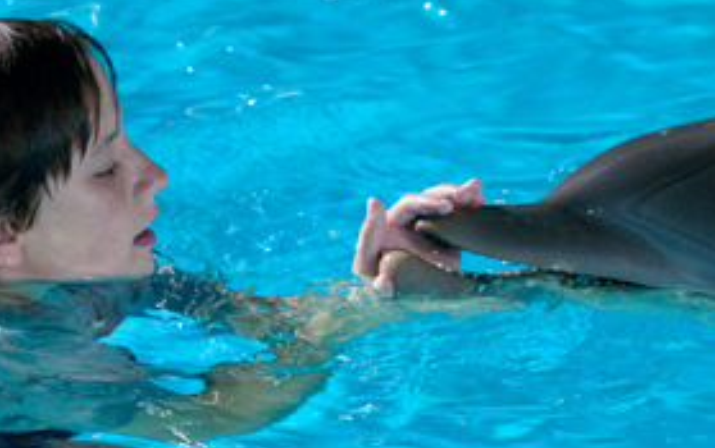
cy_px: 340
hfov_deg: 6.1
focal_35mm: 342
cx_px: 445
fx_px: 6675
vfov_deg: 3.8
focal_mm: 95
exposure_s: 1/160
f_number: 2.8
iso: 1600
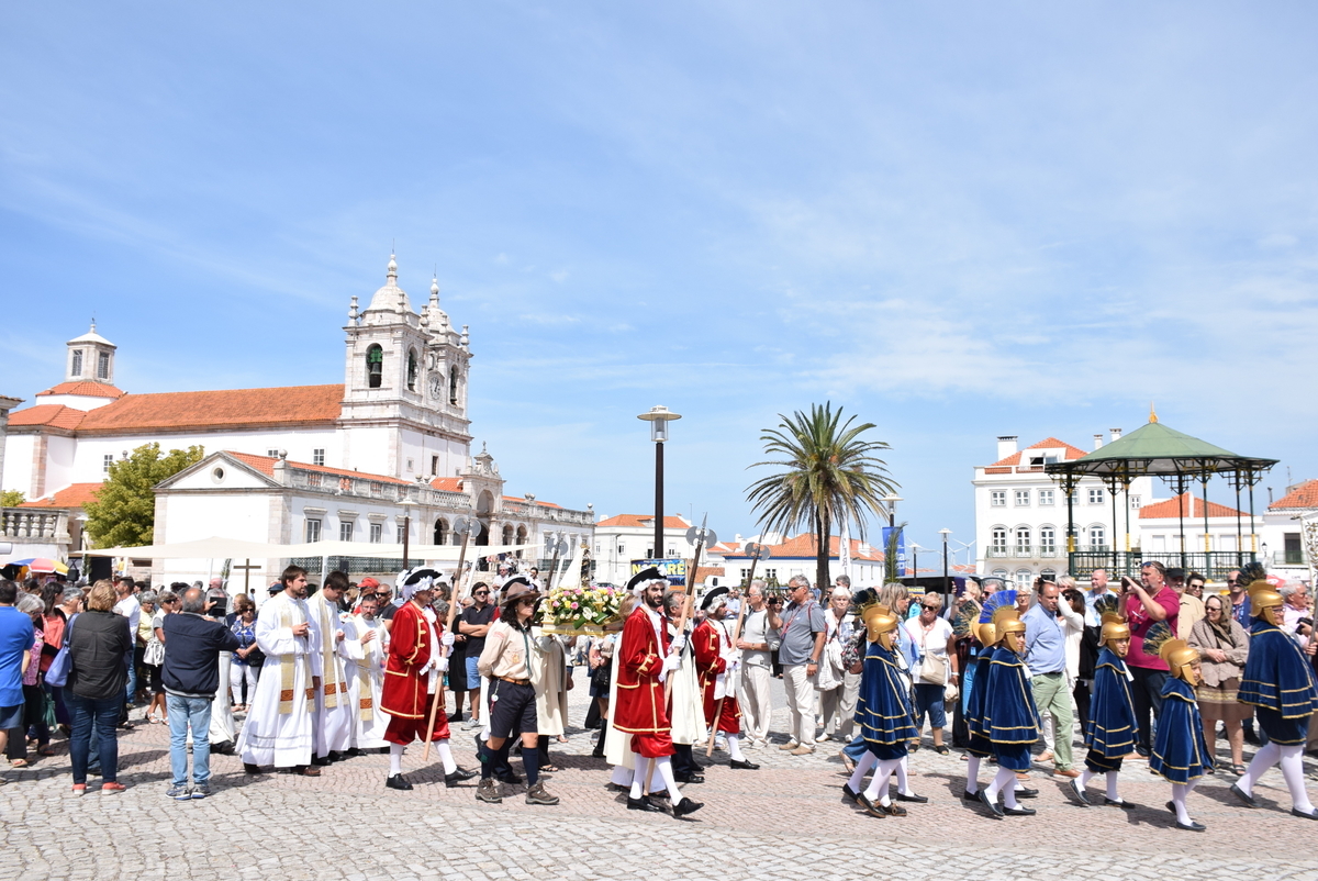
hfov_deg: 67.3
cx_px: 659
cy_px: 440
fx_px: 989
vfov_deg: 48.0
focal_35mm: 27
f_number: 11
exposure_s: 1/640
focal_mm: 18
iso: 400
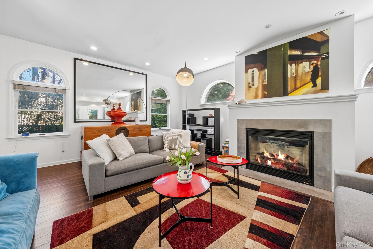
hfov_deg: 108.3
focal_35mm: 13
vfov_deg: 85.4
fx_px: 135
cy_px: 124
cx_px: 186
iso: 320
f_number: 8
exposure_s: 1/13
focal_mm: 8.6
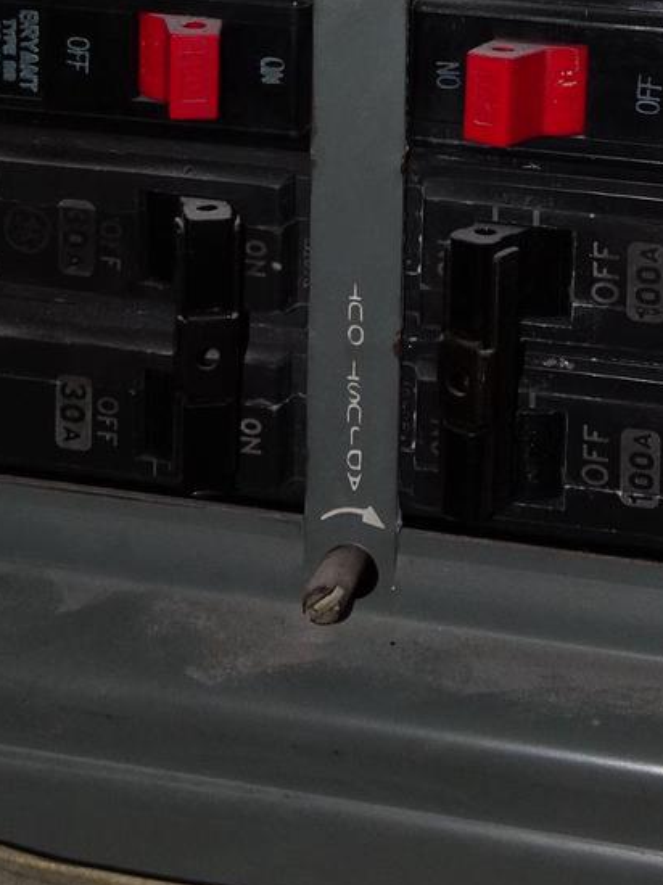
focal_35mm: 81
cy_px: -212
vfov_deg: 22.1
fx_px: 2070
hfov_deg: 18.1
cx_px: 480
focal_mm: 4.92
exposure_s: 1/30
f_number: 3.5
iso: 80
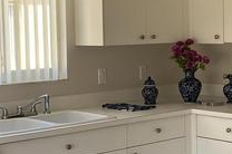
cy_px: 68
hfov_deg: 21.9
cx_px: 151
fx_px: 598
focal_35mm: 93
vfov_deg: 14.7
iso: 64
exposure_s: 1/122
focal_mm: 3
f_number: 1.8
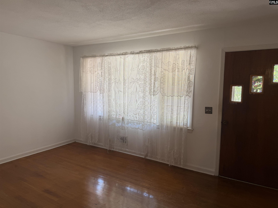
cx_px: 139
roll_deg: -0.7
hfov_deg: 71.6
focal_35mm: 24
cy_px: 104
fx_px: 193
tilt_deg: -5.8
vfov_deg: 56.8
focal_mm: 6.76
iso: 125
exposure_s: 1/121
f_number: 1.78
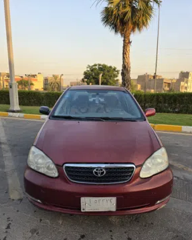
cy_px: 133
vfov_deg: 67.9
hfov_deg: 56.8
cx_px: 96
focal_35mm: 25
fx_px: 178
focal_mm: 6.3
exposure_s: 1/100
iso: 16
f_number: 1.7
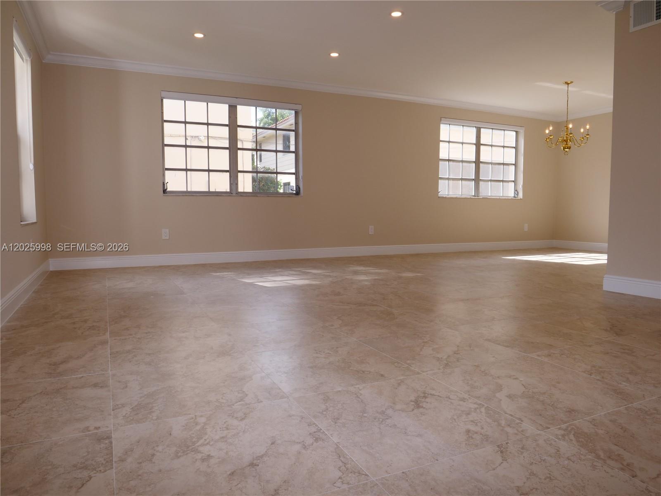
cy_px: 248
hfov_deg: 71.6
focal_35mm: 24
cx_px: 330
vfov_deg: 56.8
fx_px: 458
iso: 200
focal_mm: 12
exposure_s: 1/60
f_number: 8
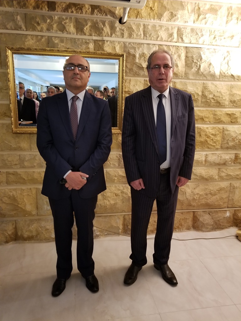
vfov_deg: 67.3
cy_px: 160
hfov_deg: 53.1
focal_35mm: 26
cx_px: 120
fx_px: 241
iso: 250
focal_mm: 4.3
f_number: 1.7
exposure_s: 1/25
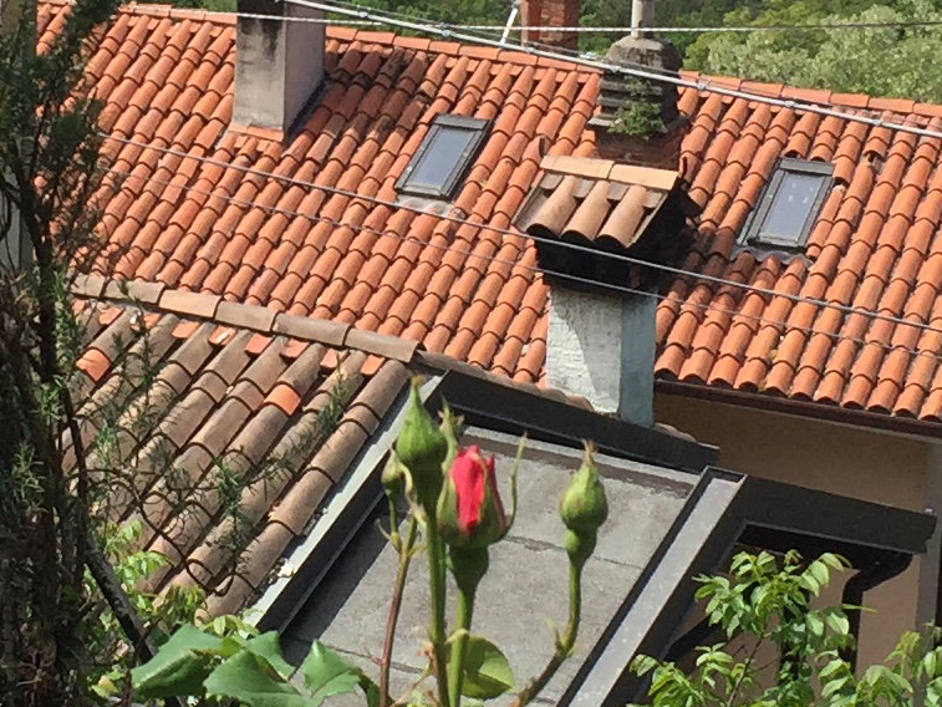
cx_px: 245
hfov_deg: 15.7
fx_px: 3402
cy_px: 168
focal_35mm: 125
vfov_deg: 11.8
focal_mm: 4.15
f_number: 2.2
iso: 32
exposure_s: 1/1647
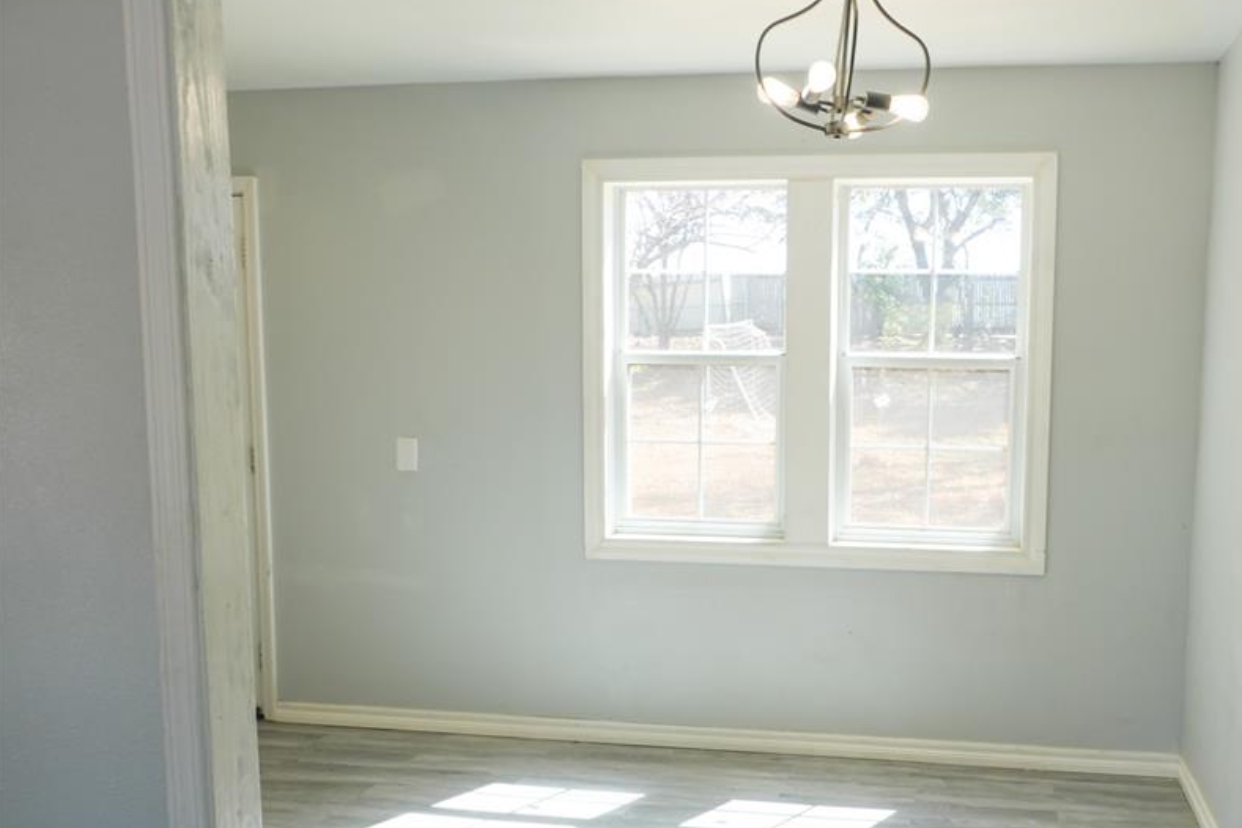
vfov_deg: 37.6
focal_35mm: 35
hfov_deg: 53.6
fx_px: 1207
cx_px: 800
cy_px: 518
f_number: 10
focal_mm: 18
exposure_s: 1/30
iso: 160
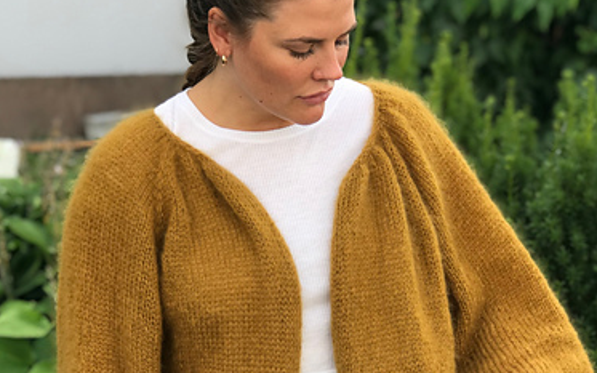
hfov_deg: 25.5
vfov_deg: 16.1
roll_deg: +0.7
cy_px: 250
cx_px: 298
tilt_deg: -9.6
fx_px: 1318
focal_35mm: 81
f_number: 2.8
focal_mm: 6.6
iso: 20
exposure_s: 1/267
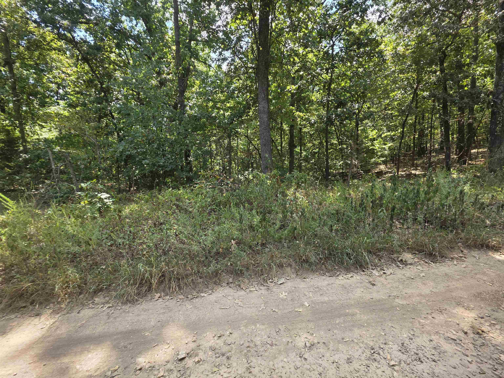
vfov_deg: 89.9
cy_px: 189
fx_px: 189
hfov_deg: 106.2
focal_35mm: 13
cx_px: 252
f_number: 1.9
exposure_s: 1/258
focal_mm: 2.2
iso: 40
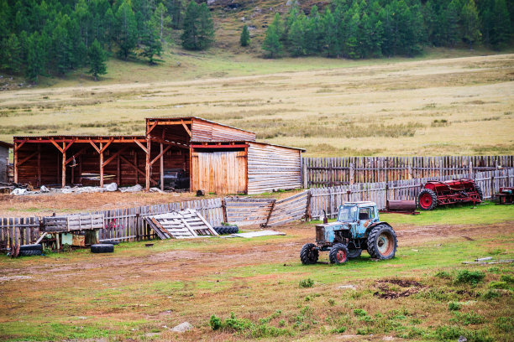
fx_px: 2284
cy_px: 171
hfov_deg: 12.8
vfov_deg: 8.6
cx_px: 257
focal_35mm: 160
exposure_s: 1/25
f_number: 5.6
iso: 400
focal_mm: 160
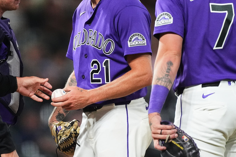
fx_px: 7218
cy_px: 64
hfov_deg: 1.9
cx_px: 79
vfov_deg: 1.2
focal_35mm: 1102
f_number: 4
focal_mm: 600
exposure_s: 1/2000
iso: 6400
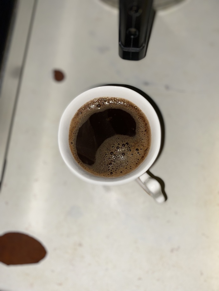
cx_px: 110
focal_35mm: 26
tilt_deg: -80.7
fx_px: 219
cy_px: 146
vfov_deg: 67.3
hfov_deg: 53.1
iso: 32
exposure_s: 1/60
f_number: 1.8
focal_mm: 4.25
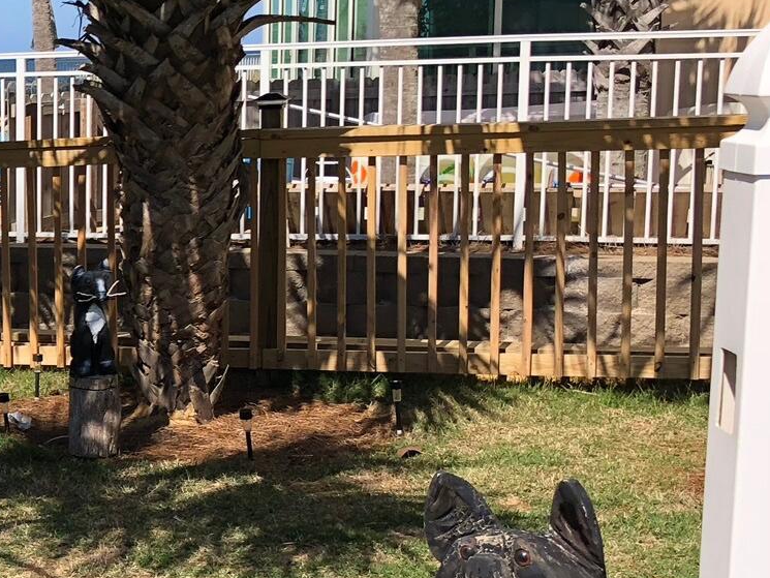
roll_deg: +2.6
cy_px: 339
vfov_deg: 19.1
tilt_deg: -8.3
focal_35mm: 77
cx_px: -274
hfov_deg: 22.3
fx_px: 1713
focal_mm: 3.99
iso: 20
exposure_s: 1/1779
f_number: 1.8
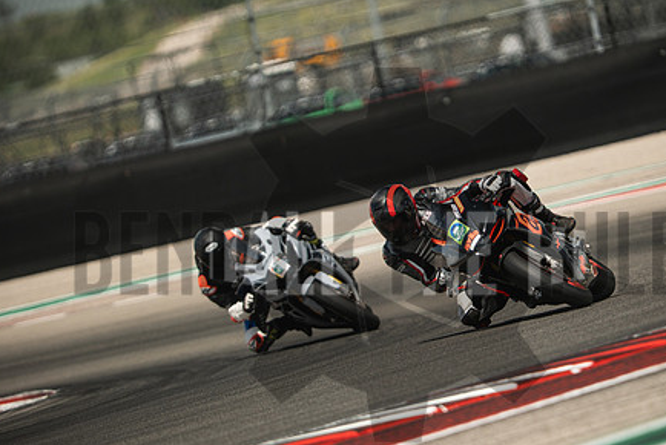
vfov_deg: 2.5
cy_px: 255
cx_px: 397
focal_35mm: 561
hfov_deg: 3.7
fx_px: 10385
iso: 160
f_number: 2.8
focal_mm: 280
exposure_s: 1/1600
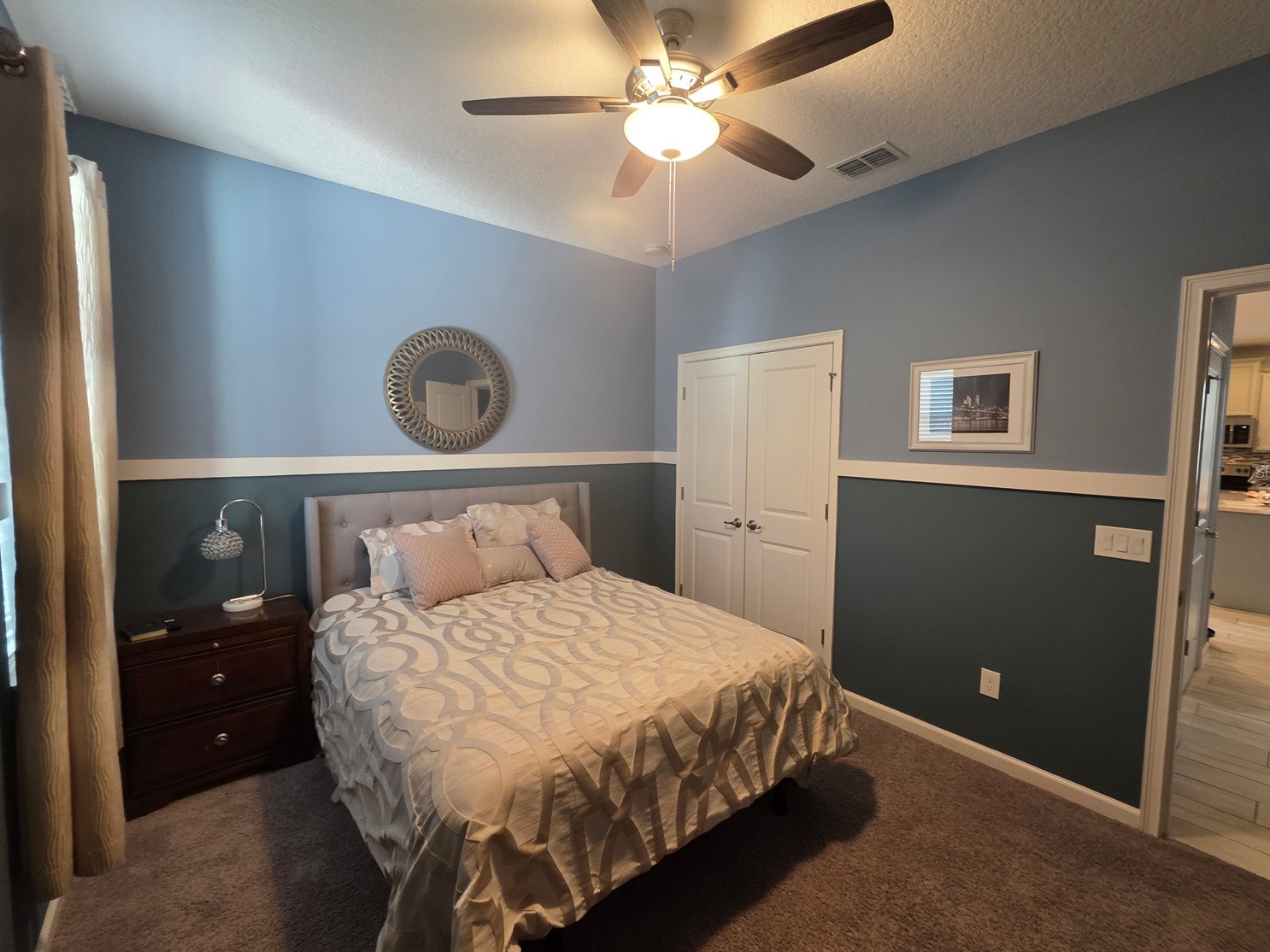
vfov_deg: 85.7
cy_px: 471
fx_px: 514
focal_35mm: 14
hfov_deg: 102.0
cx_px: 652
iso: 320
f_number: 1.9
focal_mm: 2.2
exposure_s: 1/60
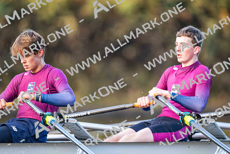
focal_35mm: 600
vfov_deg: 2.3
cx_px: 115
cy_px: 77
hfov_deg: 3.4
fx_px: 3834
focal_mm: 600
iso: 6400
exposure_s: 1/2500
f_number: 4
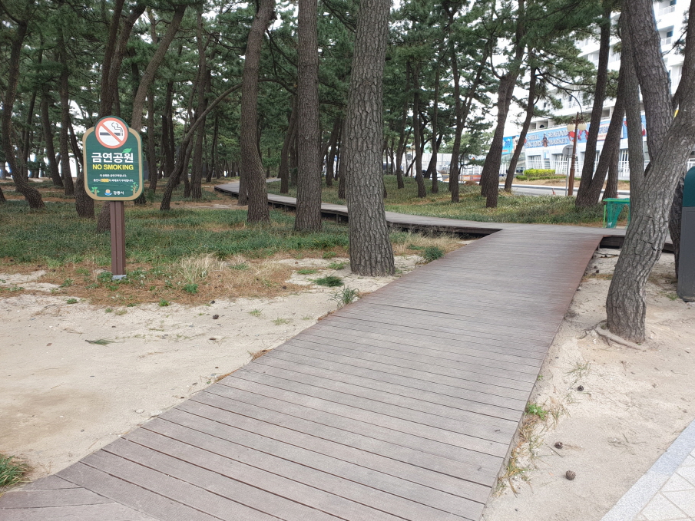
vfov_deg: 51.4
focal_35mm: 27
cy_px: 270
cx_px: 354
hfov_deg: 65.3
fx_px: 542
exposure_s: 1/171
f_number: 2.4
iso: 50
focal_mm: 4.3
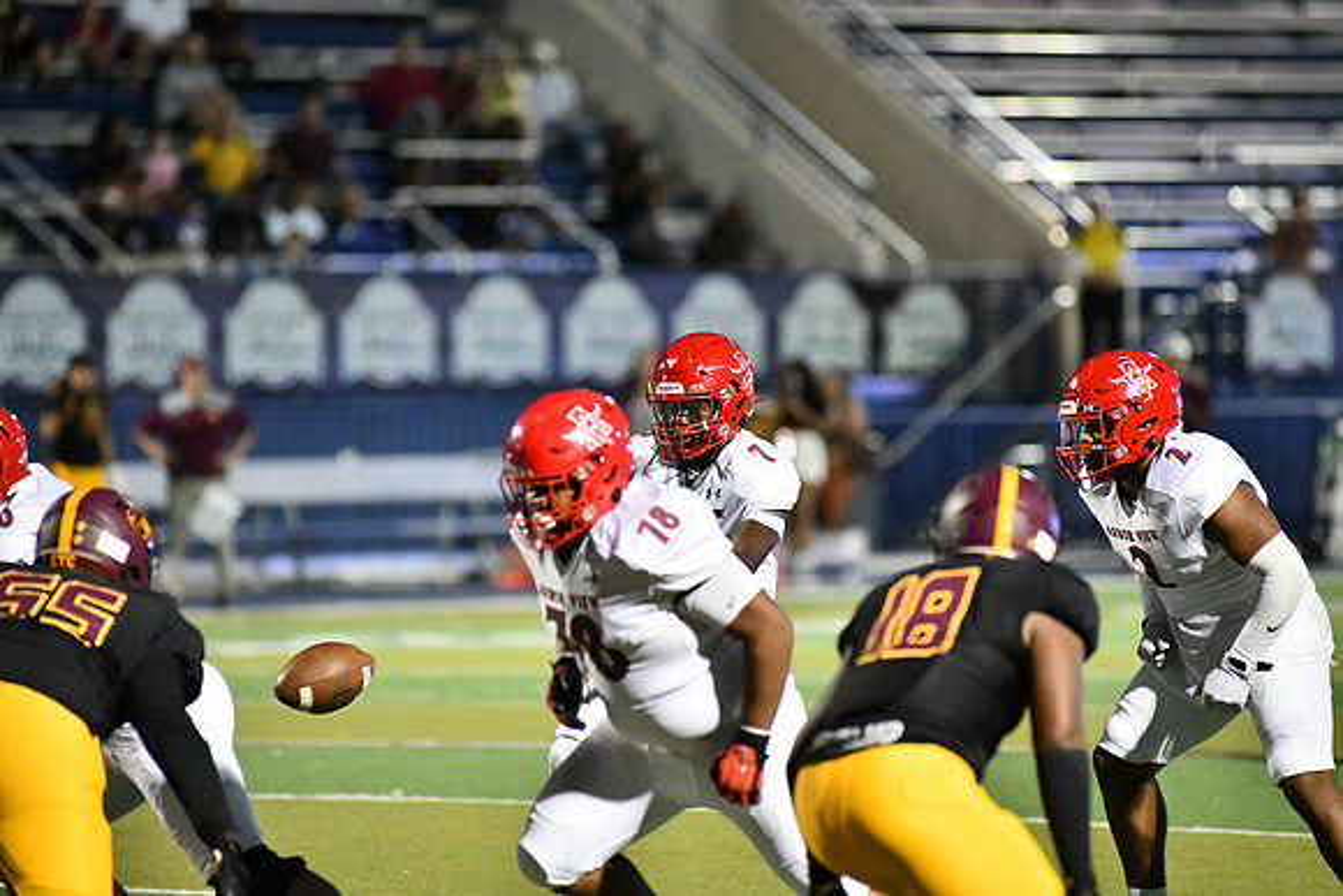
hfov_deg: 6.9
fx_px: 11194
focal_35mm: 300
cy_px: 448
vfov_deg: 4.6
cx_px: 672
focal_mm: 300
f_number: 4
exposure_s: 1/1250
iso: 11400
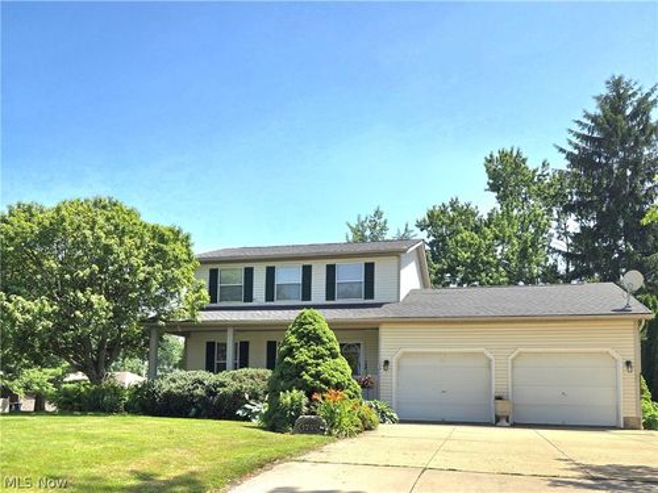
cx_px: 329
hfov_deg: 73.9
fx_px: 437
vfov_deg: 58.9
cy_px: 246
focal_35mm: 23
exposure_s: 1/1429
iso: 25
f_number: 1.8
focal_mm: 5.4
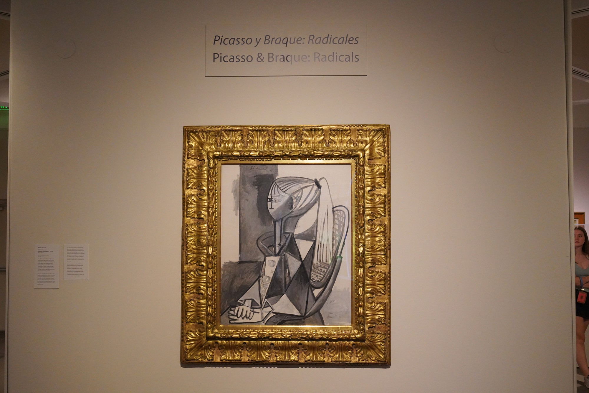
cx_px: 294
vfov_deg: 29.9
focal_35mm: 45
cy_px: 196
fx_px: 736
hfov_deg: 43.6
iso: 6400
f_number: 7.1
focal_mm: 45
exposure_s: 1/100
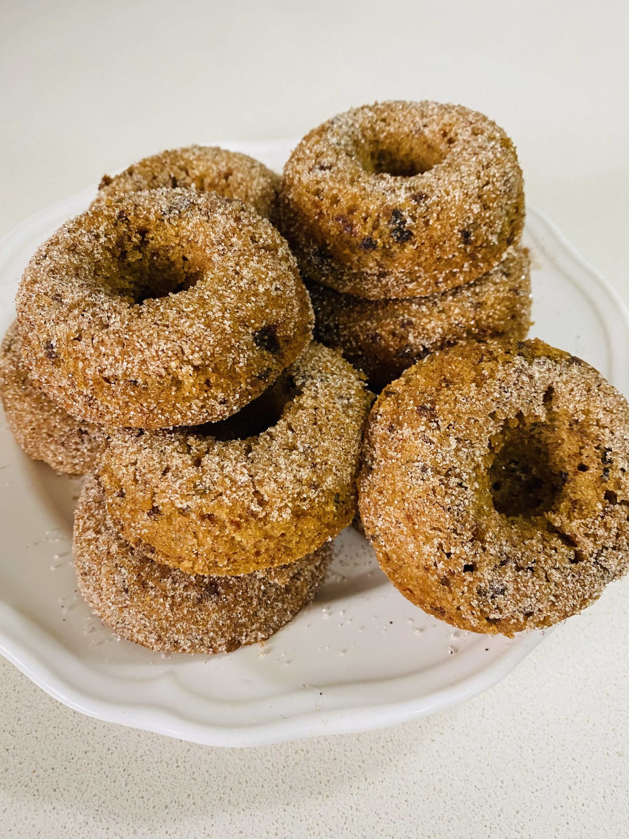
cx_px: 314
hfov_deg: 53.1
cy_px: 420
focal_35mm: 26
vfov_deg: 67.3
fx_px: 630
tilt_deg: -54.5
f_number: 1.8
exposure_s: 1/60
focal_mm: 4.25
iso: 320
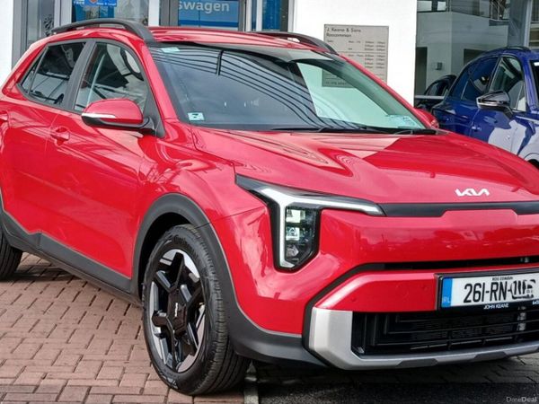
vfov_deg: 53.1
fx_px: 405
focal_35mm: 26
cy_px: 202
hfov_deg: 67.3
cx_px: 270
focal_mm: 3.98
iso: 20
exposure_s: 1/309
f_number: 1.8
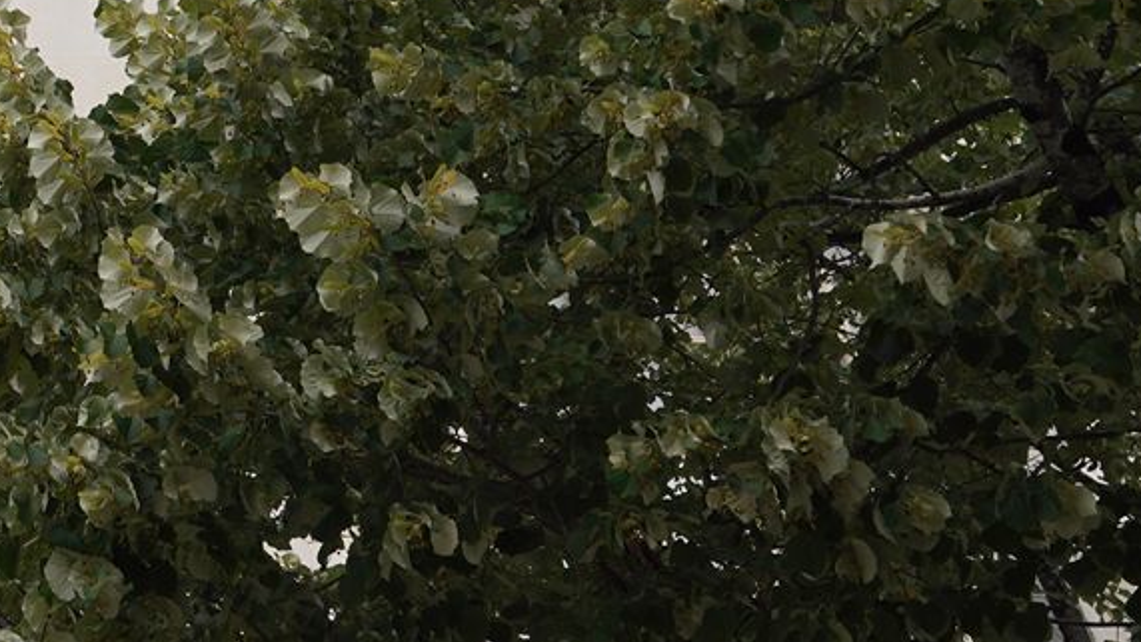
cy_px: 184
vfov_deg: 13.7
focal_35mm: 88
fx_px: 2662
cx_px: -571
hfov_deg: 20.6
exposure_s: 1/100
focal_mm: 24
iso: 100
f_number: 10
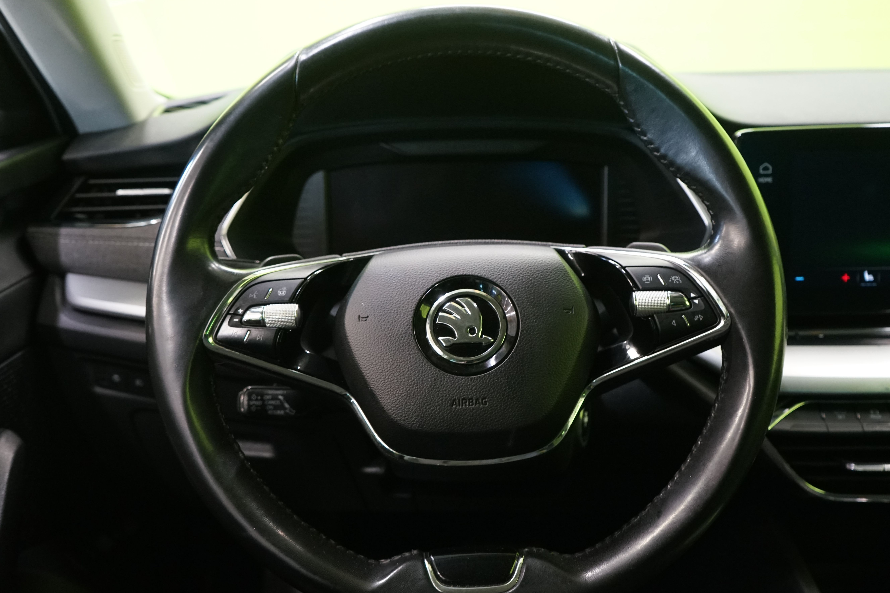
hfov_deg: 55.8
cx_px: 463
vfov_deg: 38.8
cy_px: 329
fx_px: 840
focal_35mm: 34
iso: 2500
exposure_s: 1/20
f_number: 5
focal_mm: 30
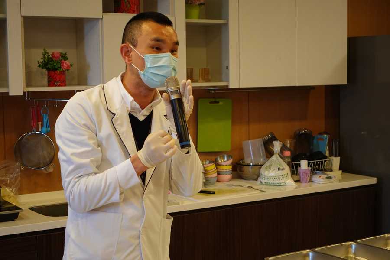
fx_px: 758
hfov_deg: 28.8
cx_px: 195
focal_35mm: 70
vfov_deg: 19.5
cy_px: 130
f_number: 2.8
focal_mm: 25.7
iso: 800
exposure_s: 1/80
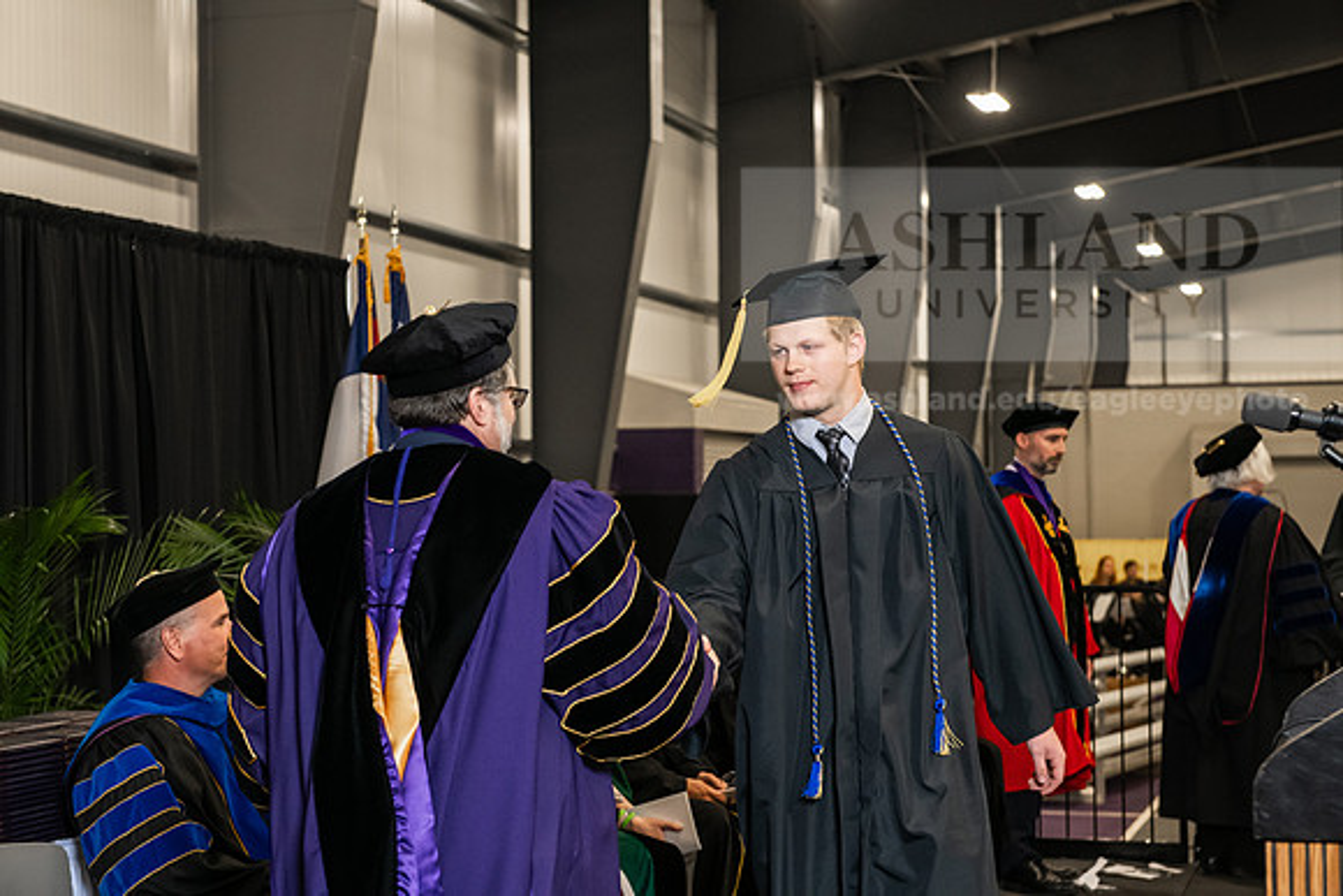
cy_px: 448
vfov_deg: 20.6
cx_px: 672
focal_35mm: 66
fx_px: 2463
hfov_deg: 30.5
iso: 2500
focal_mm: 66
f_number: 5
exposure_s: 1/200
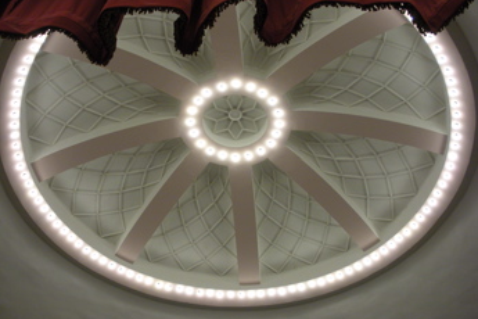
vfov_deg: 35.1
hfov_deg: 50.7
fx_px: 505
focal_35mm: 38
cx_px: 241
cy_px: 164
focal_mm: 6.3
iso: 210
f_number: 3.5
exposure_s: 1/59.8
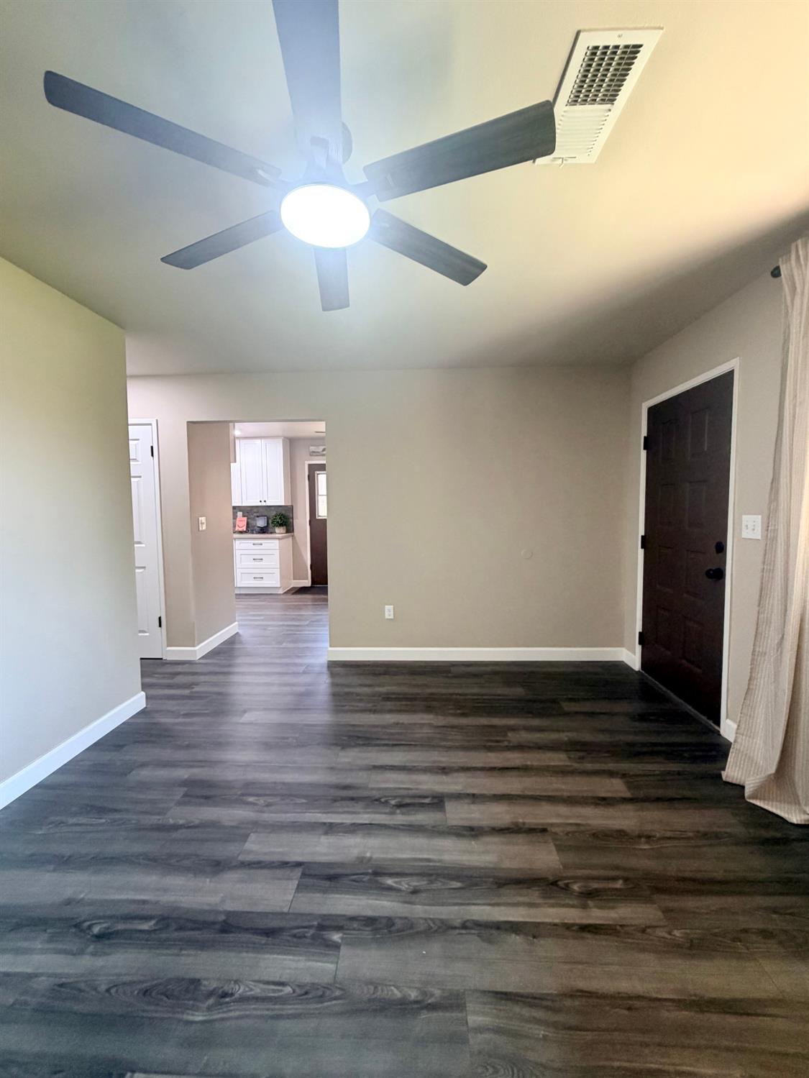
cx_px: 404
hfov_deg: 85.7
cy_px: 539
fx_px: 436
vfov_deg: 102.0
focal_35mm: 14
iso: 320
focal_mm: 2.22
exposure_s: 1/86
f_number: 2.2
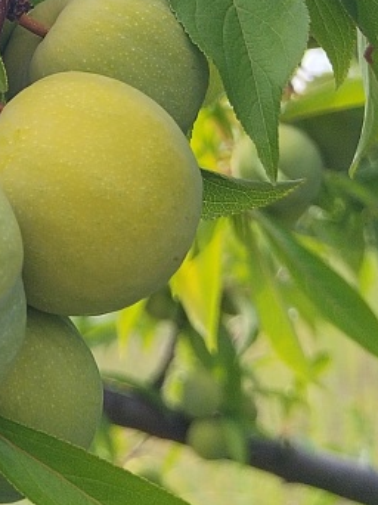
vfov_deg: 18.0
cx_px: -80
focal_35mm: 103
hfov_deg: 13.9
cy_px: -117
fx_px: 1502
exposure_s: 1/1057
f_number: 1.8
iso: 100
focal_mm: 4.75
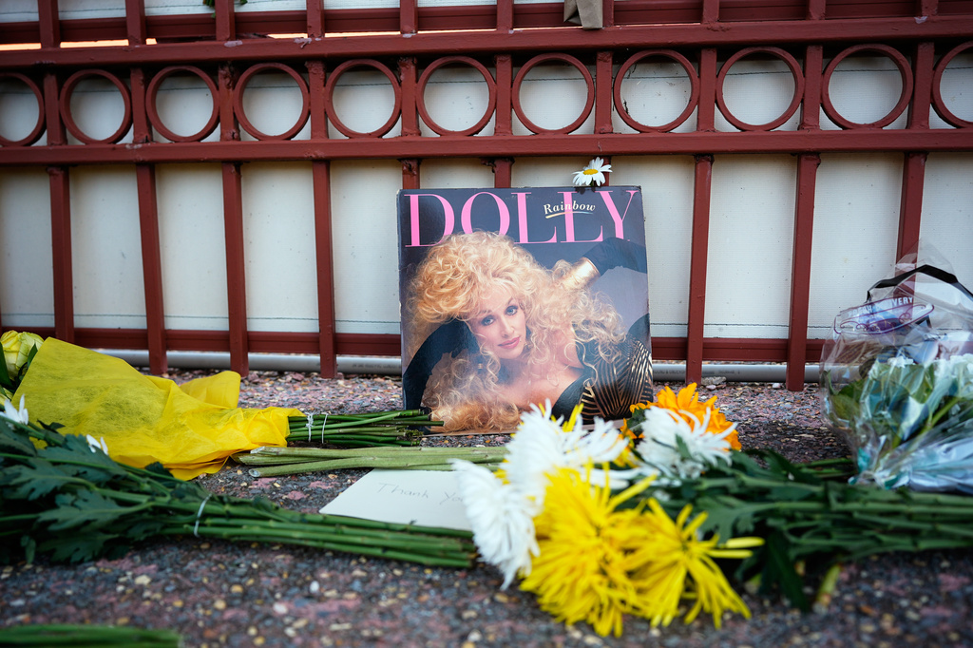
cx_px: 486
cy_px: 324
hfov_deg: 58.7
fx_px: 865
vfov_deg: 41.1
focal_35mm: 32
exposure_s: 1/640
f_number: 2.8
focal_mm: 32
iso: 125
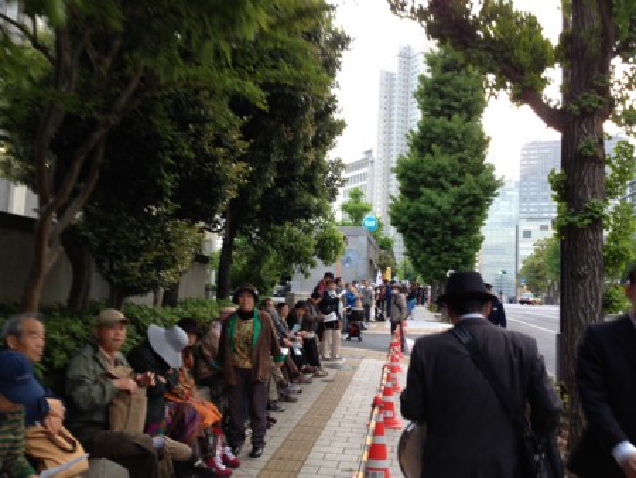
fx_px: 607
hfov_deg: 55.3
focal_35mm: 33
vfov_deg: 43.0
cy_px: 239
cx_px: 318
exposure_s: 1/24
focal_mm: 4.13
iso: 50
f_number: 2.4
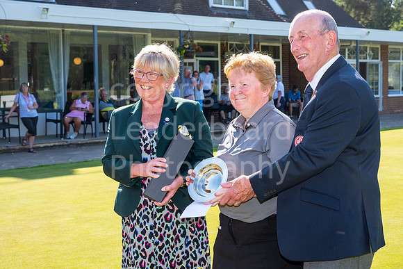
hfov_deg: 32.6
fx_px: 688
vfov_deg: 22.1
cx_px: 217
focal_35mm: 61
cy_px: 124
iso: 200
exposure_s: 1/160
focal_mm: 57
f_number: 9
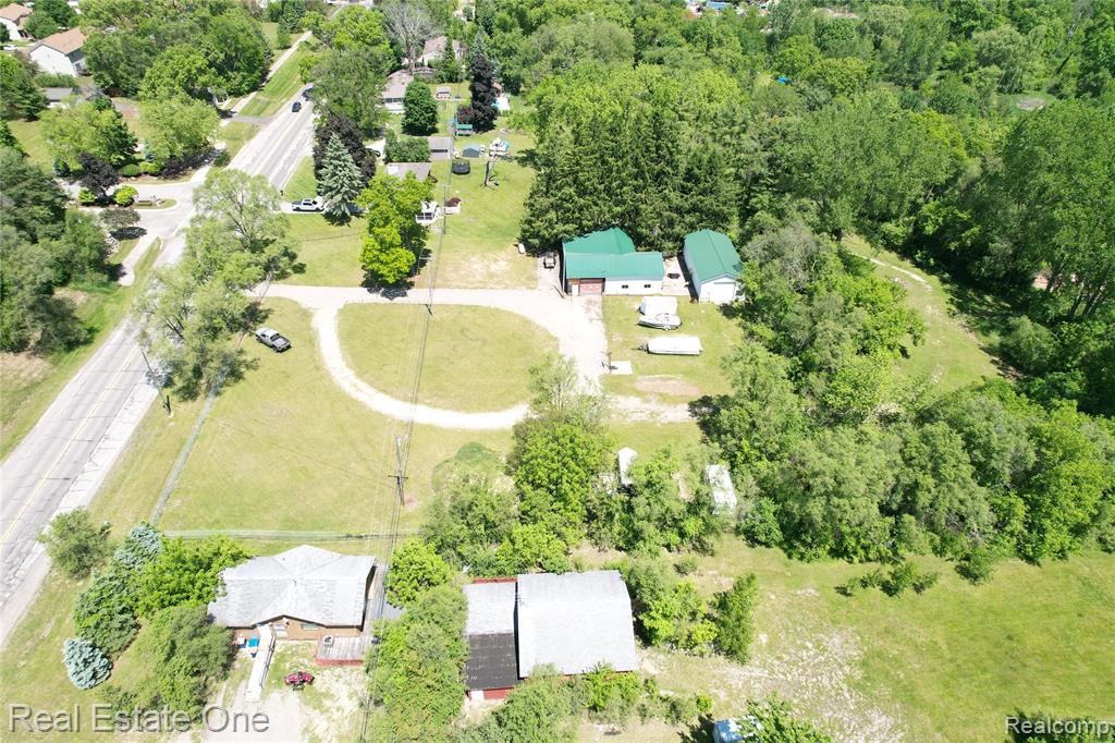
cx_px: 558
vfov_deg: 57.2
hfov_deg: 78.6
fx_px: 681
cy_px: 372
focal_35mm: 22
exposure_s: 1/725
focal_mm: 8.38
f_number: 2.8
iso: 100
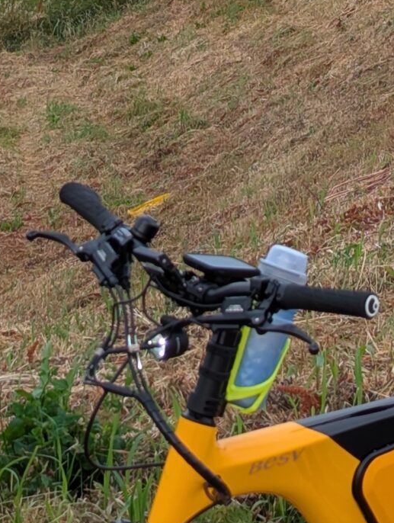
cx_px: 56
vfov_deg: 11.0
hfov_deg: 8.3
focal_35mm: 179
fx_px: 2708
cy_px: 126
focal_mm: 6.81
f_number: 1.85
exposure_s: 1/348
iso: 45
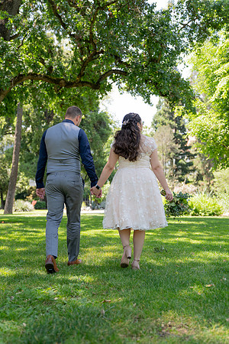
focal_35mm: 43
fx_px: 410
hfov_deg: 31.2
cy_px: 172
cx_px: 114
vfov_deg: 45.4
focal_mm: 43
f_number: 2.8
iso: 100
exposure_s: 1/250
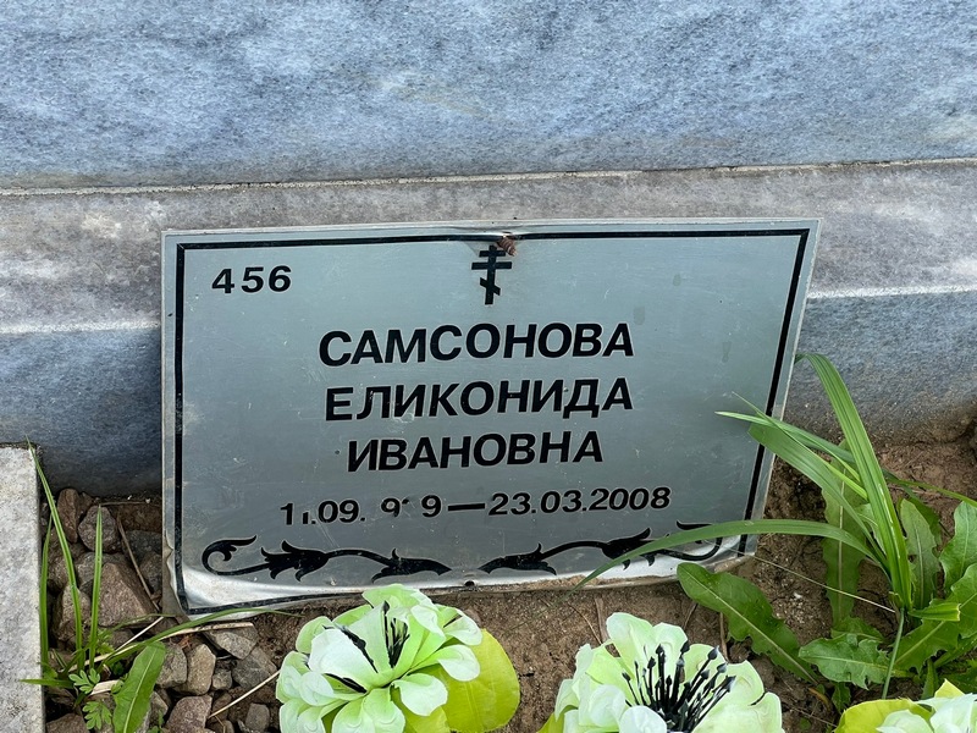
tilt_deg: -59.6
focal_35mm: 77
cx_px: 488
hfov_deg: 25.3
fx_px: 2173
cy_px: 366
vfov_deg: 19.1
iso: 32
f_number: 2.8
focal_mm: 9
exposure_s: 1/164
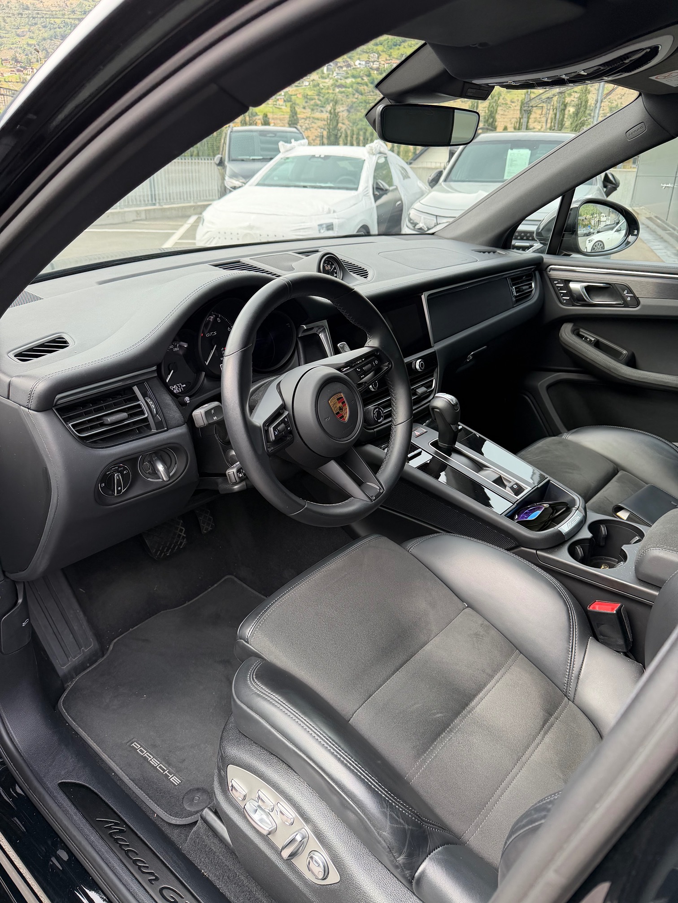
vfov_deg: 71.6
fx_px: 627
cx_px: 339
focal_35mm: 24
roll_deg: -2.4
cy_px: 452
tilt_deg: -25.1
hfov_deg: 56.8
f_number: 1.78
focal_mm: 6.76
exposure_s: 1/339
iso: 80
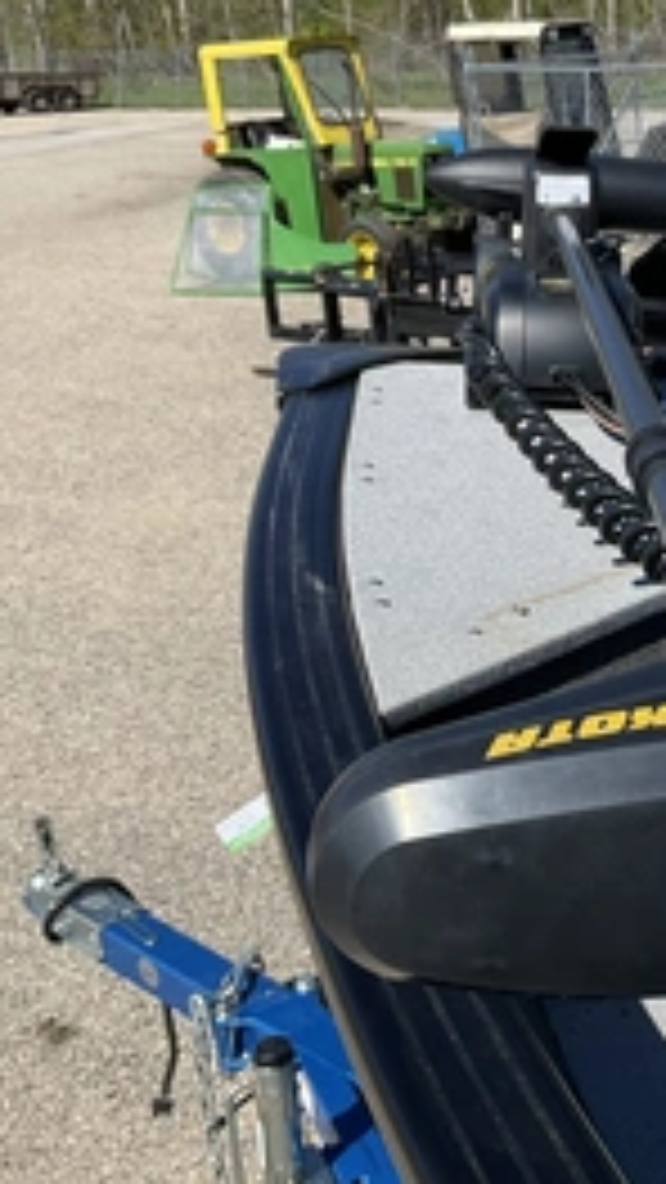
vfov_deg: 42.9
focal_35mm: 48
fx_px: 1506
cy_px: 585
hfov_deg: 23.9
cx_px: 652
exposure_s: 1/1848
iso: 25
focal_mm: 3
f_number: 1.8
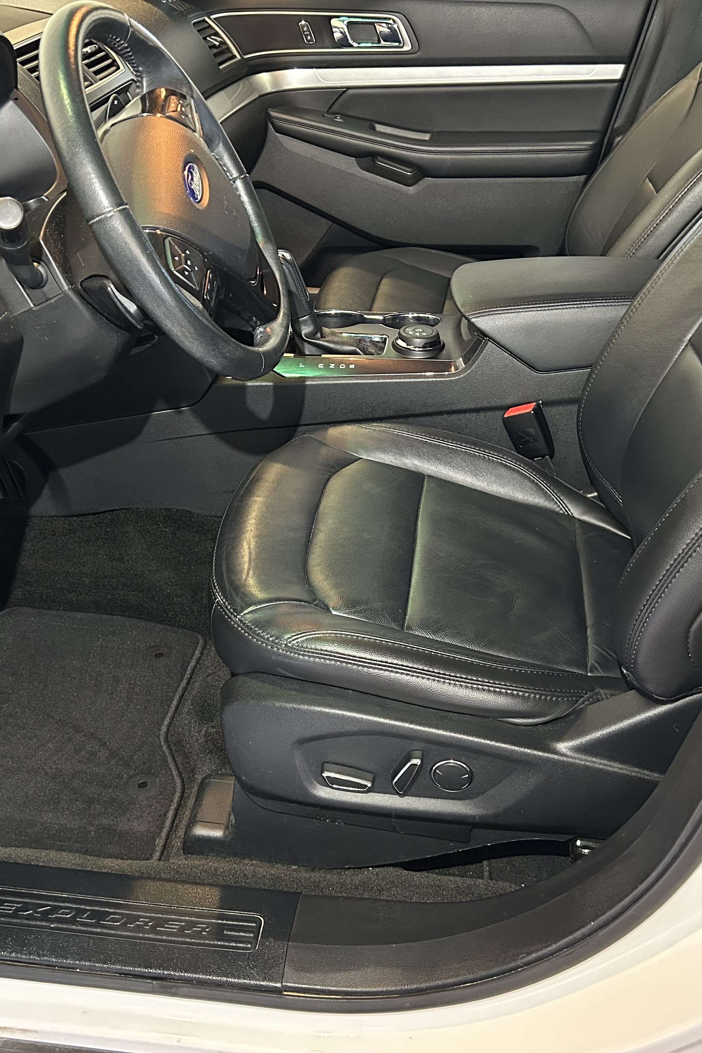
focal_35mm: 37
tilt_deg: -32.3
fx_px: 1082
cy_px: 526
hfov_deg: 35.9
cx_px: 360
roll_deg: -1.0
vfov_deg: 51.9
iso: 500
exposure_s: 1/40
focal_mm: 5.7
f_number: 1.5
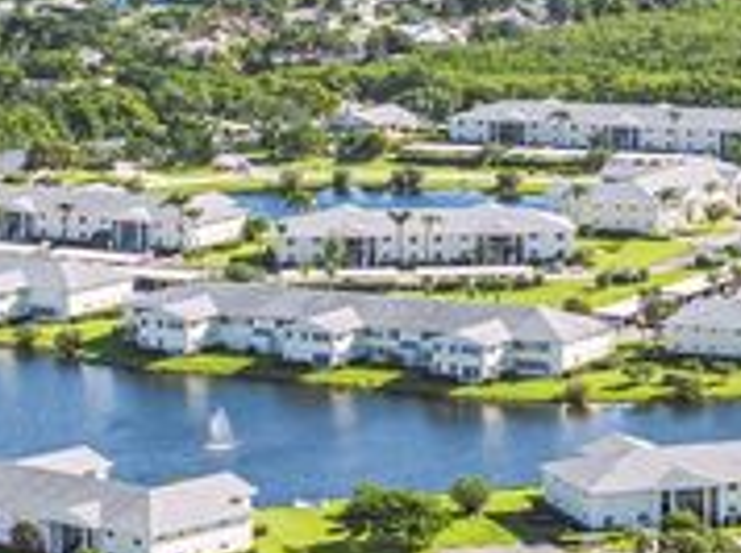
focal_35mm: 197
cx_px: 558
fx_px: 4211
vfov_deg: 7.5
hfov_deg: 10.0
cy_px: 322
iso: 100
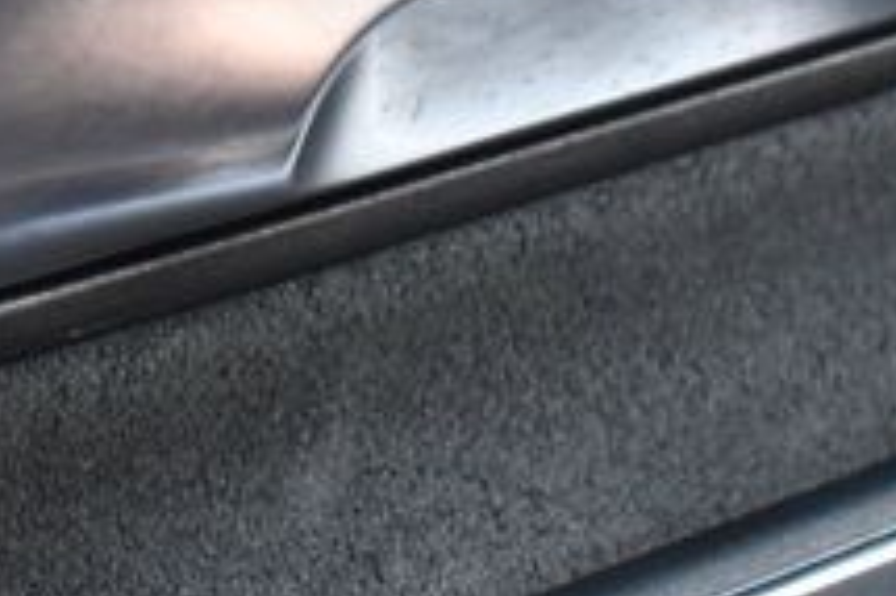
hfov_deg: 13.5
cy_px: -233
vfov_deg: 8.8
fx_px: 3780
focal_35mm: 152
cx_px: 683
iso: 2800
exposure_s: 1/125
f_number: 4.5
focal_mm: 34
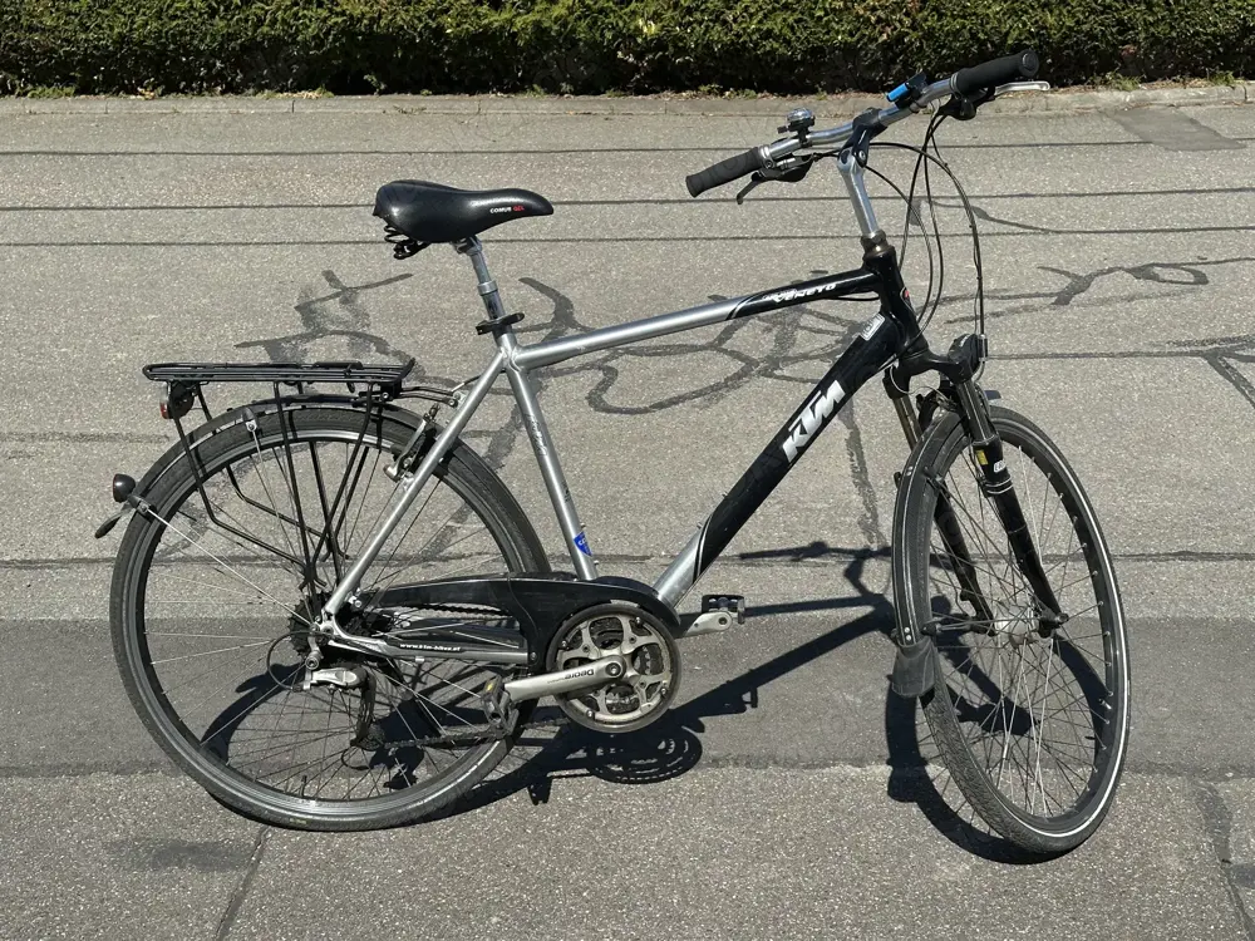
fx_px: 1740
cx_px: 628
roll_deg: +0.1
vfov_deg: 30.3
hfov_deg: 39.7
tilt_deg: -21.3
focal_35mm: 48
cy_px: 470
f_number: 1.78
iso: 64
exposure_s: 1/3876
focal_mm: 6.86
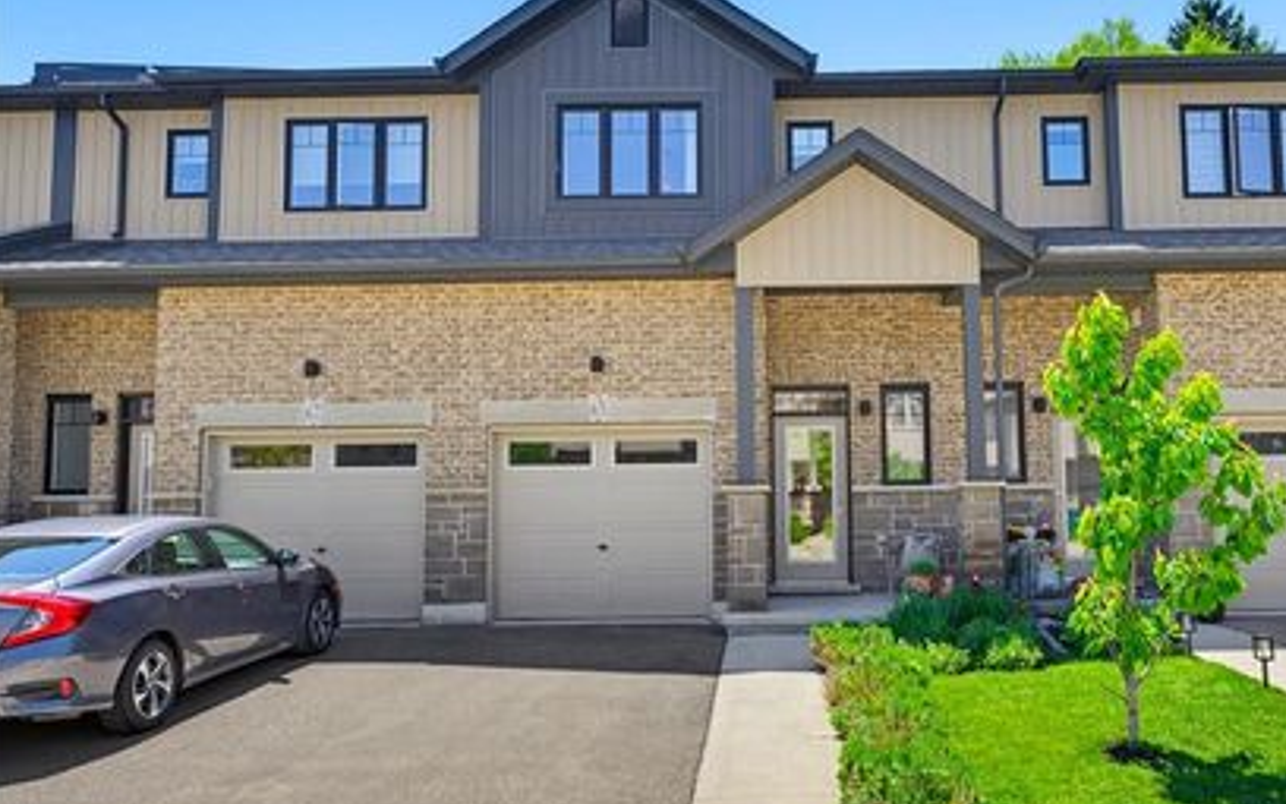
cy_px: 418
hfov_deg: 62.3
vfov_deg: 41.8
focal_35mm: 30
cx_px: 779
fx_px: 1051
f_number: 8
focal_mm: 24
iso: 400
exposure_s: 1/125
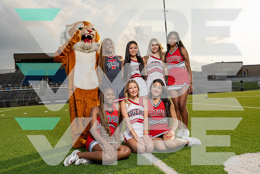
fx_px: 238
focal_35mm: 33
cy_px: 87
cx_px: 130
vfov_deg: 40.0
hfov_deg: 57.2
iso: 100
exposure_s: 1/250
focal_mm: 33
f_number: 8
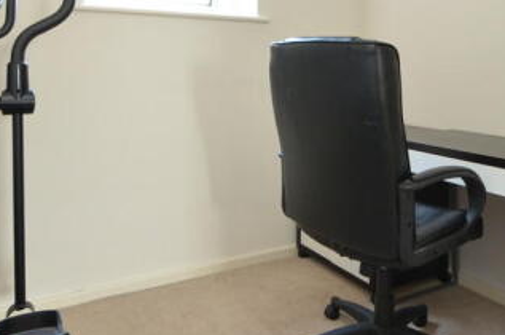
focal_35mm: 31
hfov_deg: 60.3
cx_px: 272
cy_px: 64
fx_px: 434
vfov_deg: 40.3
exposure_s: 1/60
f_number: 4
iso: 1100
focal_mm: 10
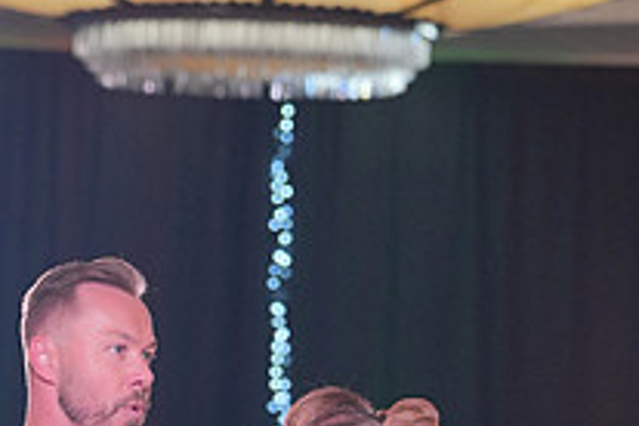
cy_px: 824
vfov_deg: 5.0
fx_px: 4774
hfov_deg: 7.6
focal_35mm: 269
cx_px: 119
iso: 2000
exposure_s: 1/400
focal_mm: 96
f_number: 4
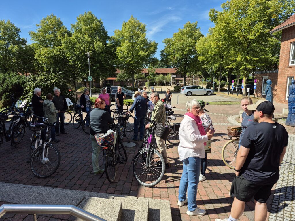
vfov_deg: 58.9
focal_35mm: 23
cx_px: 148
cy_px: 110
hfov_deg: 73.9
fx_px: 196
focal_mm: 5.4
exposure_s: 1/1316
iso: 25
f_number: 1.8
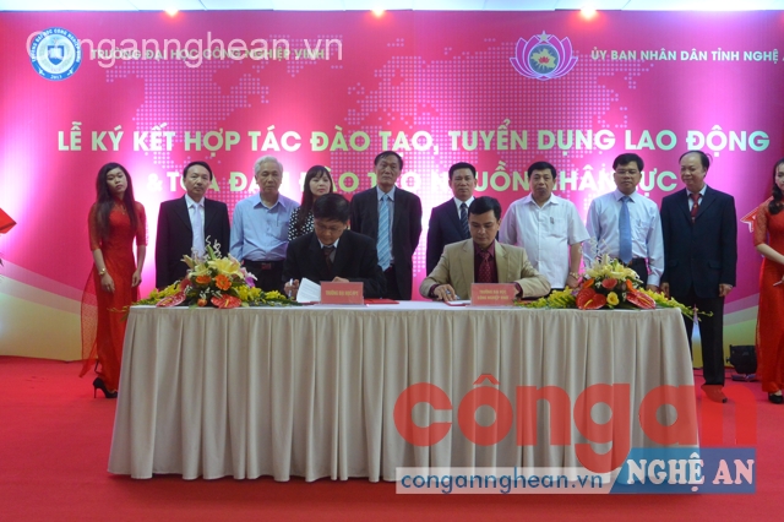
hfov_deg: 51.9
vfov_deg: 35.9
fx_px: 805
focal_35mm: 37
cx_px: 392
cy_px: 261
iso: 560
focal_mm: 14
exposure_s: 1/60
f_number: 4
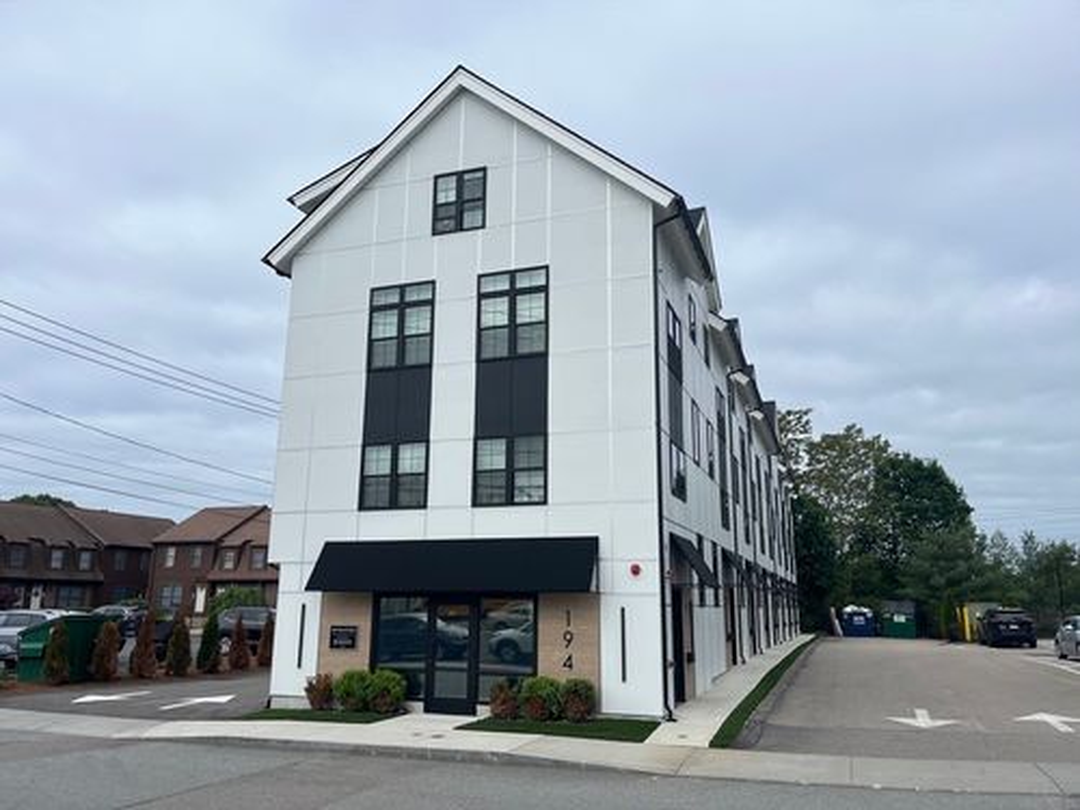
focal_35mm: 26
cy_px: 405
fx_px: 811
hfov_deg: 67.3
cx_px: 540
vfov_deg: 53.1
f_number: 1.6
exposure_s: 1/4854
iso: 50
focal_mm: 5.1
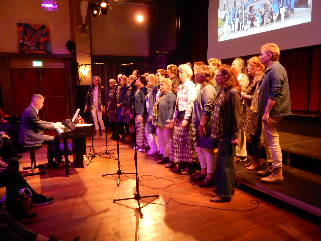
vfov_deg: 46.8
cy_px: 120
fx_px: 278
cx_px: 160
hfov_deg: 60.0
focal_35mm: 30
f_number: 4
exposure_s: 1/8
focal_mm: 5.4
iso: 800
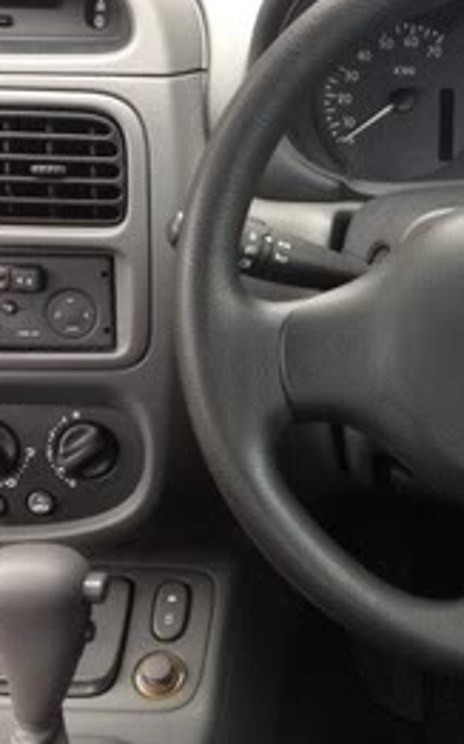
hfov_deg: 14.1
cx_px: 504
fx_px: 1842
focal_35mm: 91
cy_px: 402
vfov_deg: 22.8
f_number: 2.4
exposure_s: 1/20
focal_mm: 4.3
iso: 80
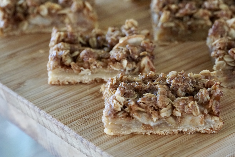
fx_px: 764
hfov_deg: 17.5
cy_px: 78
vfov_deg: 11.7
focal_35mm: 117
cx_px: 118
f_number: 5.6
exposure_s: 1/60
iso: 6400
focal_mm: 78
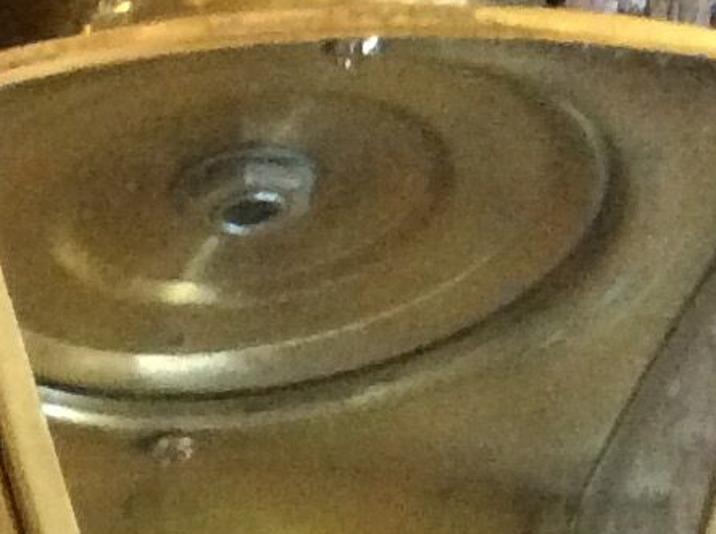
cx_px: -634
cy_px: 1083
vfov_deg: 7.6
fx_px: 3860
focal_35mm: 187
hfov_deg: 10.0
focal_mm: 3.3
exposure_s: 1/20
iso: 250
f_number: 2.4
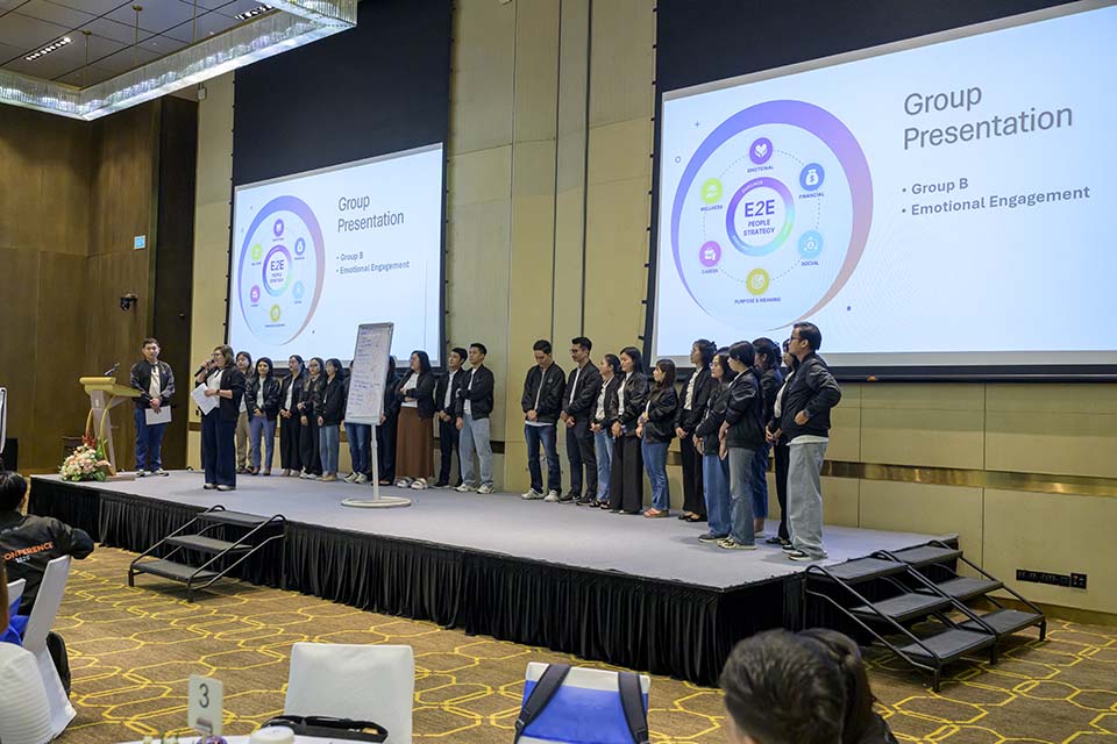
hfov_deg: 56.5
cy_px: 372
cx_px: 558
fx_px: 1039
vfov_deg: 39.4
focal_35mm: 34
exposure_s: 1/200
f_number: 4.5
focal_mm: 33.5
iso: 1400
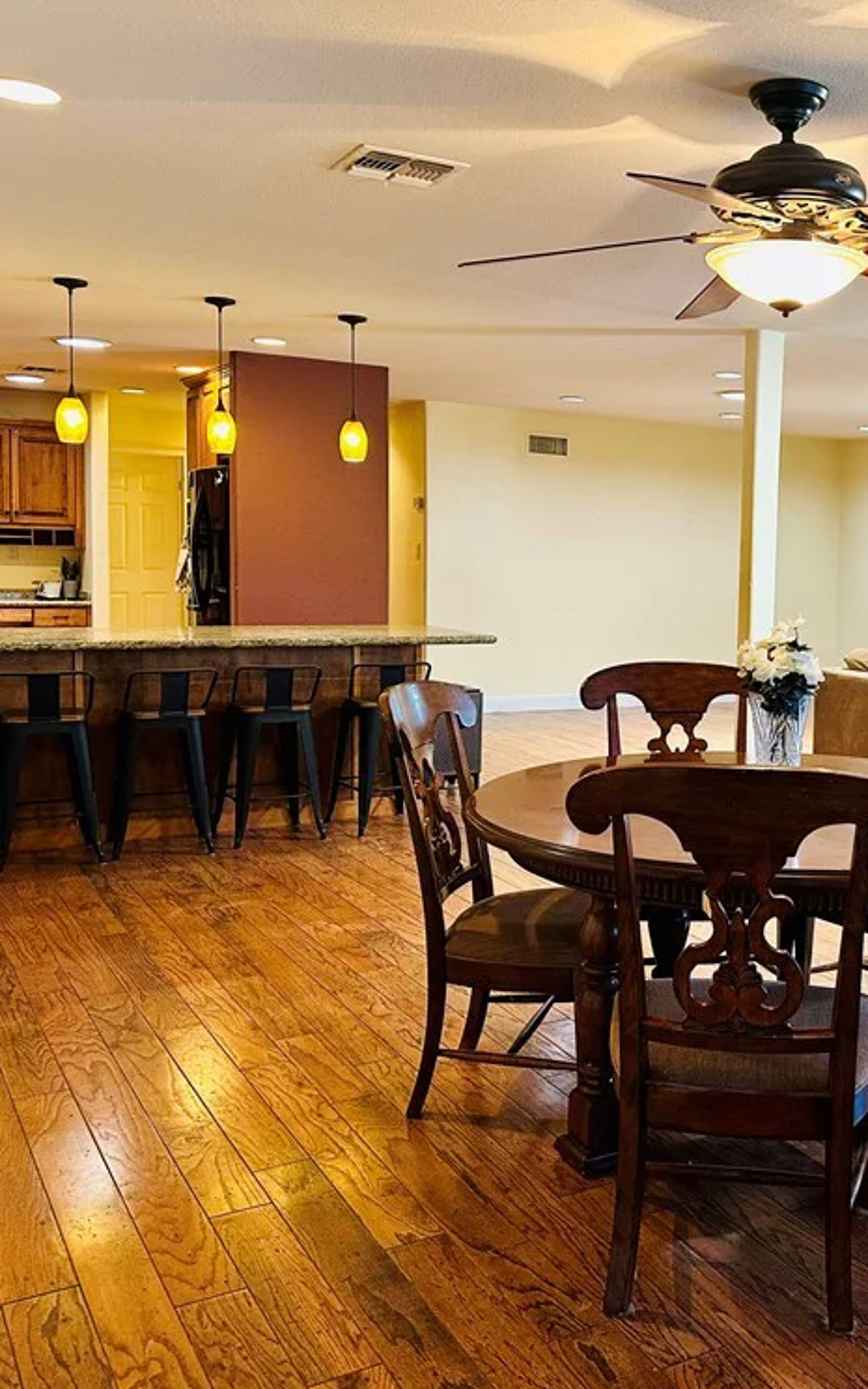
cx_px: 734
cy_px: 678
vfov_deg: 55.3
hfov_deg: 34.8
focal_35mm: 35
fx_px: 1325
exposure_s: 1/60
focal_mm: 6.86
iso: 250
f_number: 1.78
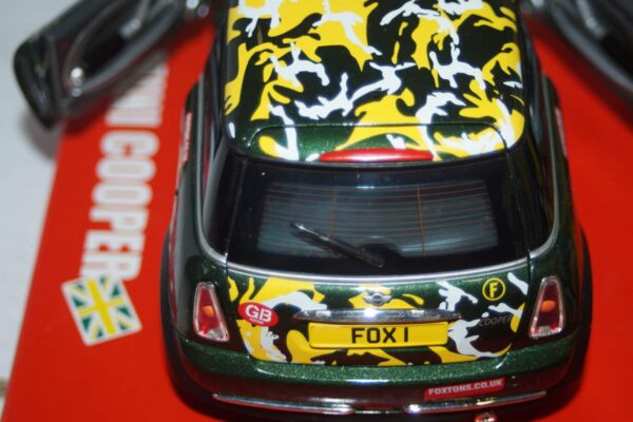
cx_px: 316
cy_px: 211
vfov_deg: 16.6
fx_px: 1451
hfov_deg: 24.6
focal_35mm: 82
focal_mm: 55
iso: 200
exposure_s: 1/100
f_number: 5
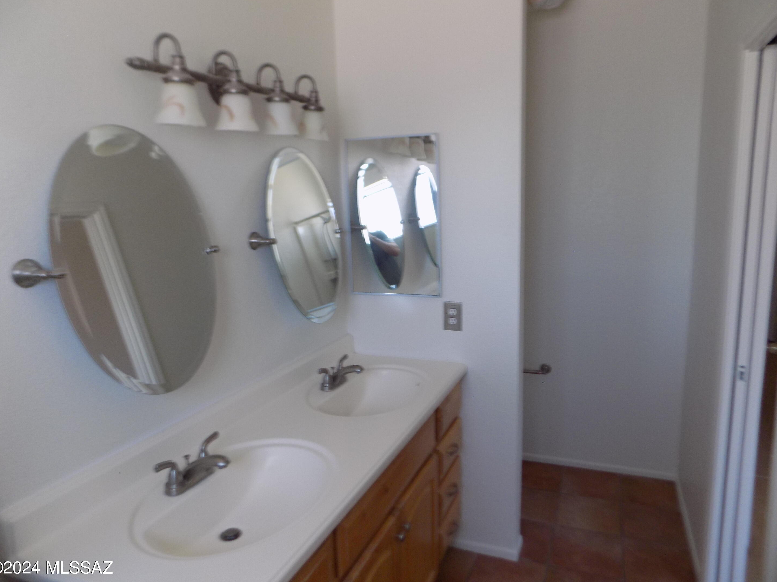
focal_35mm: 24
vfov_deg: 56.8
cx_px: 394
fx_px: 539
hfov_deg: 71.6
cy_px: 292
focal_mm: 4
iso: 125
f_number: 3.1
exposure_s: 1/30
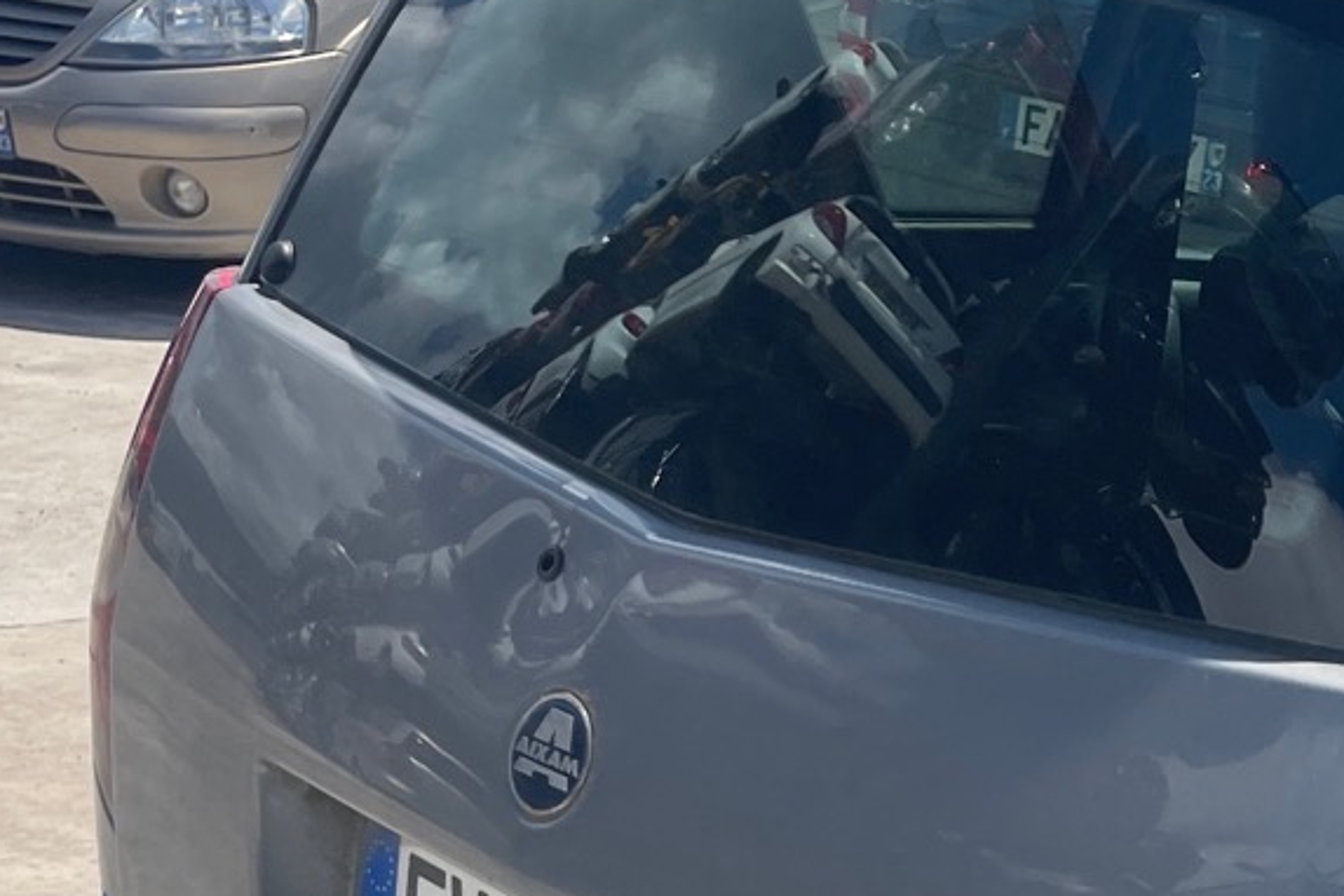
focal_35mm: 85
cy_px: 1063
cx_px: 1443
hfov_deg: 22.7
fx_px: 3173
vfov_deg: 15.5
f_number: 1.6
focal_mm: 4.2
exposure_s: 1/3125
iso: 32
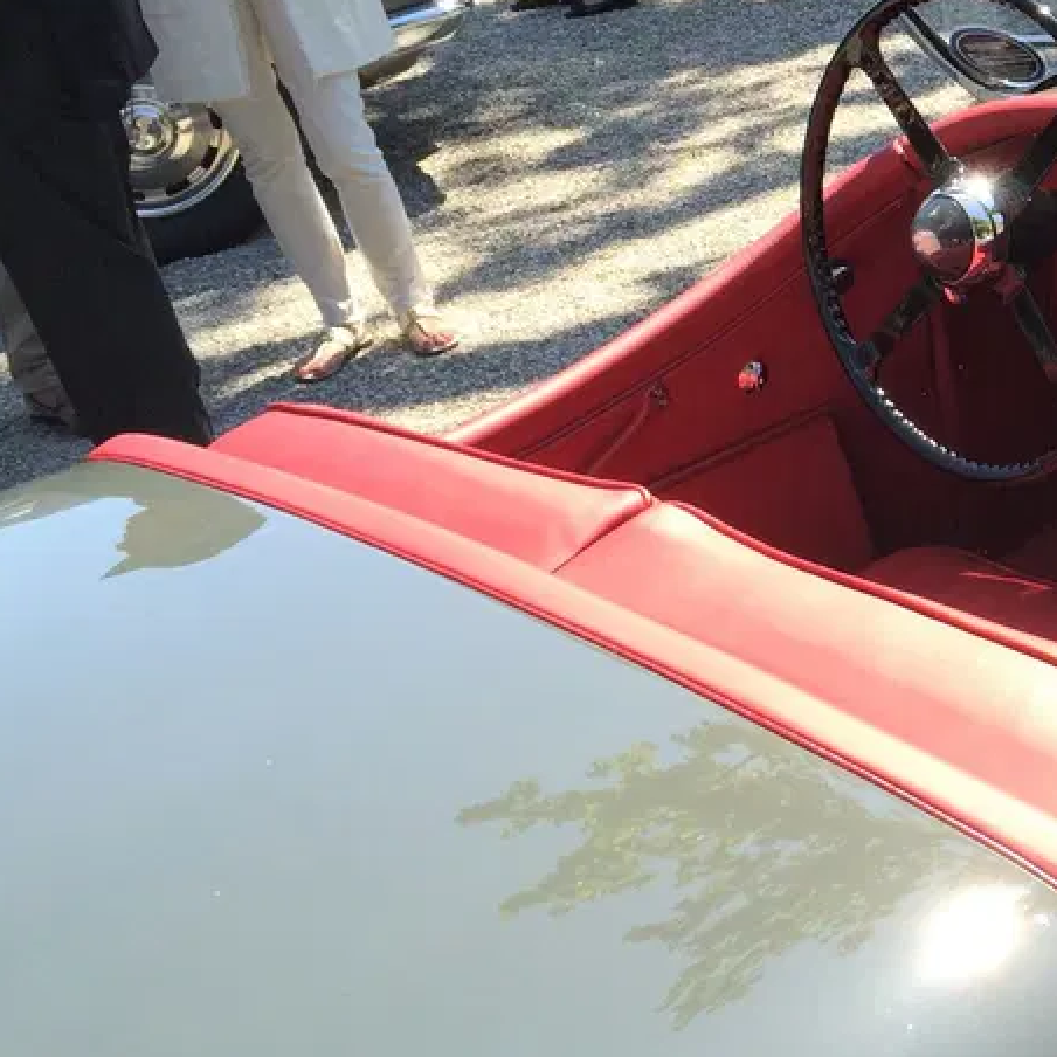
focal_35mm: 68
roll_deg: +7.0
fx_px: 2349
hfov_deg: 22.8
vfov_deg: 25.2
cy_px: 318
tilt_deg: -19.6
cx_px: 1342
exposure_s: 1/586
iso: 32
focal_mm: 4.15
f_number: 2.2
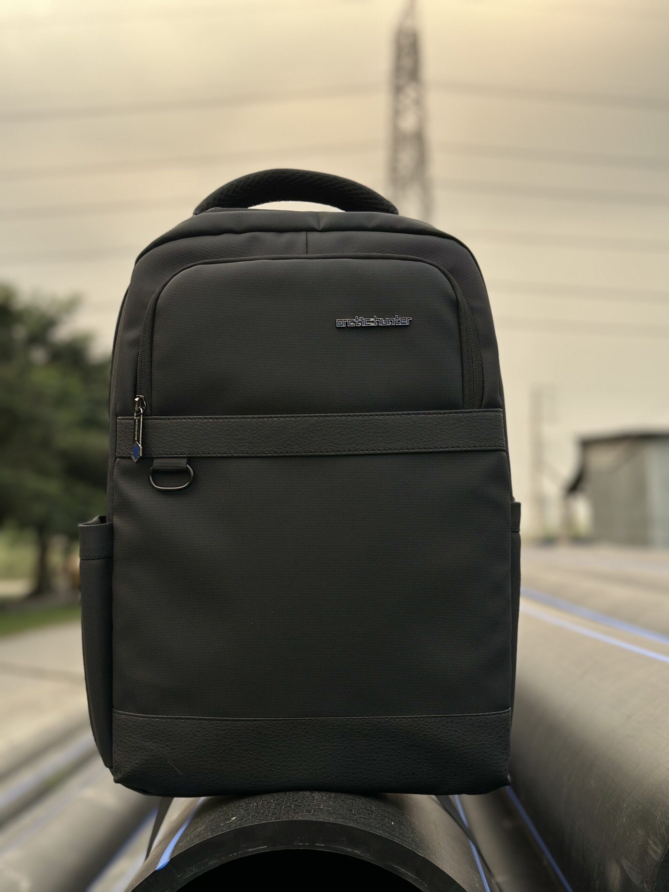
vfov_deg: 39.7
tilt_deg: +4.3
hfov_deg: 30.3
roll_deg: +0.7
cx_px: 334
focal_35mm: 48
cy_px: 446
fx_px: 1237
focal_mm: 6.86
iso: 125
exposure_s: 1/89
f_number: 1.78
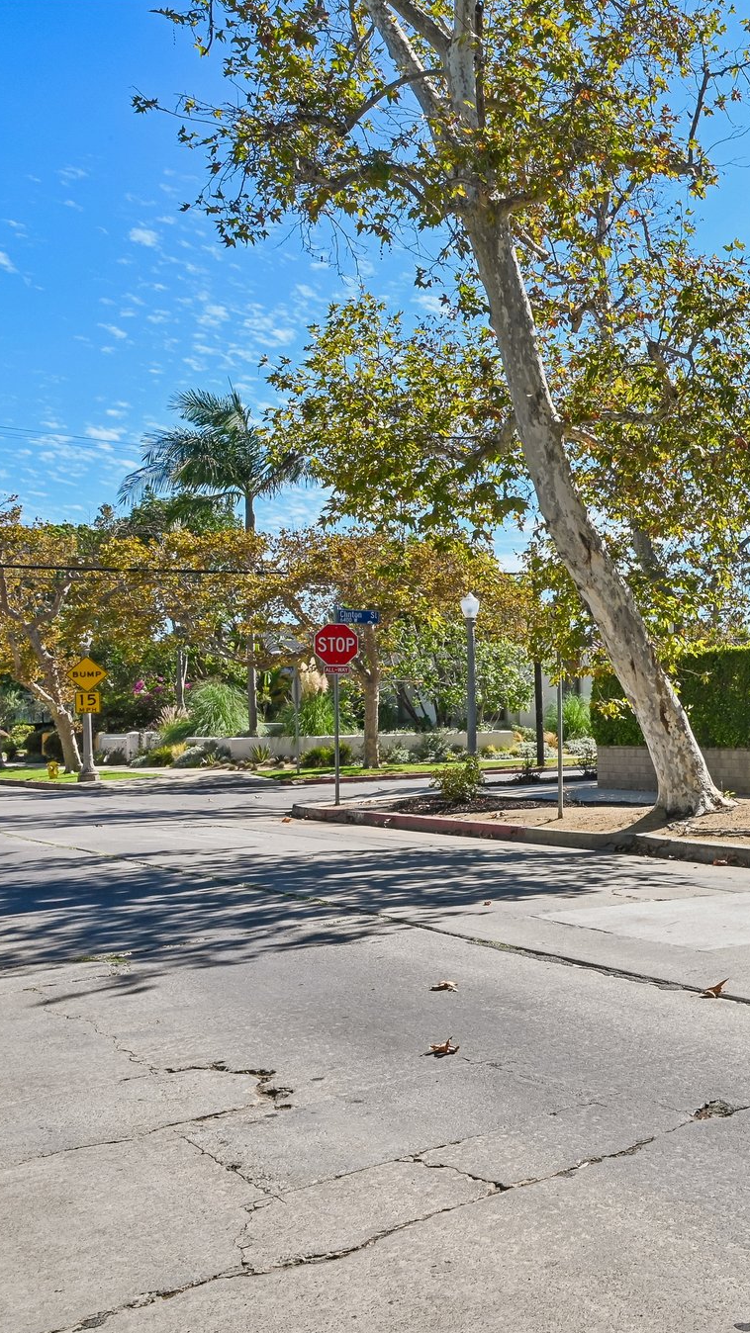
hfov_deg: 29.3
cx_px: 891
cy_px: 670
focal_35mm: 35
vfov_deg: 56.6
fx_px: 1238
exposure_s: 1/50
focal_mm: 22
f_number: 22
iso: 250
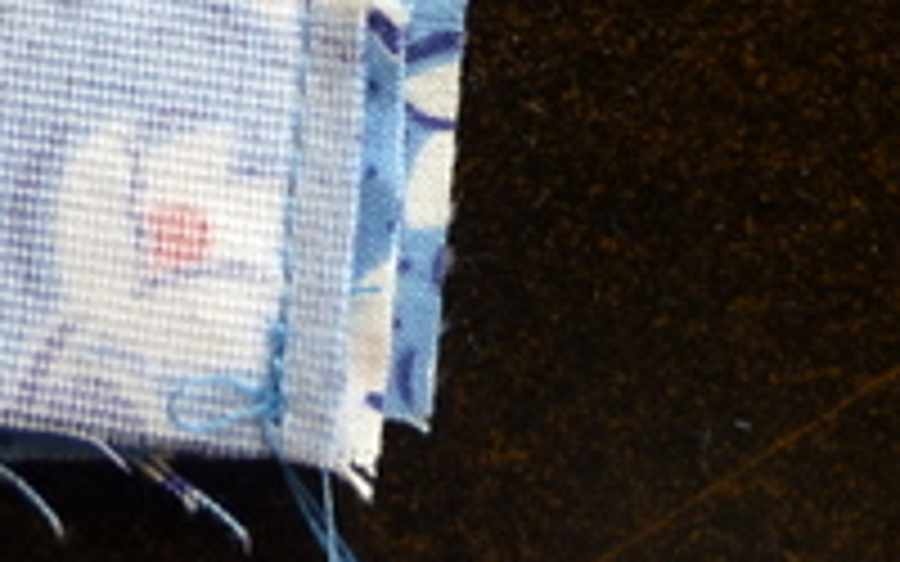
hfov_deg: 22.5
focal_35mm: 92
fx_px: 2257
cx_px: 328
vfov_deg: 13.3
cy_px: -328
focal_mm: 5.2
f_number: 3.3
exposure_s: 1/80
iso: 80
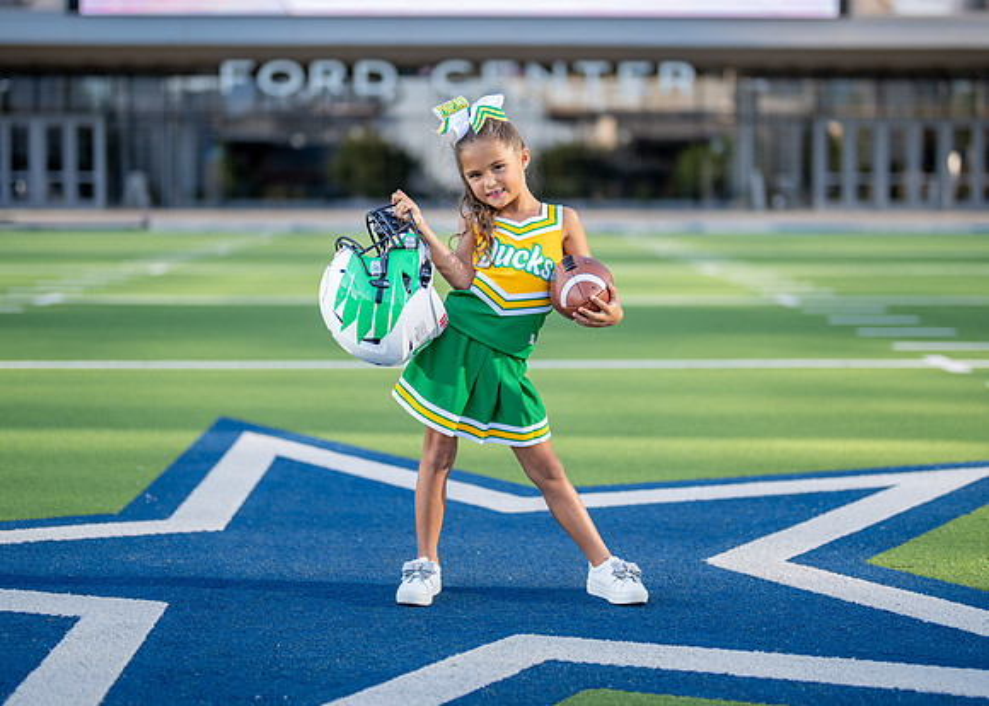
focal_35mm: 62
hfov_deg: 31.5
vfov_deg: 22.8
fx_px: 1753
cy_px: 313
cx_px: 530
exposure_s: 1/2500
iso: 100
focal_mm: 50
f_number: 1.2
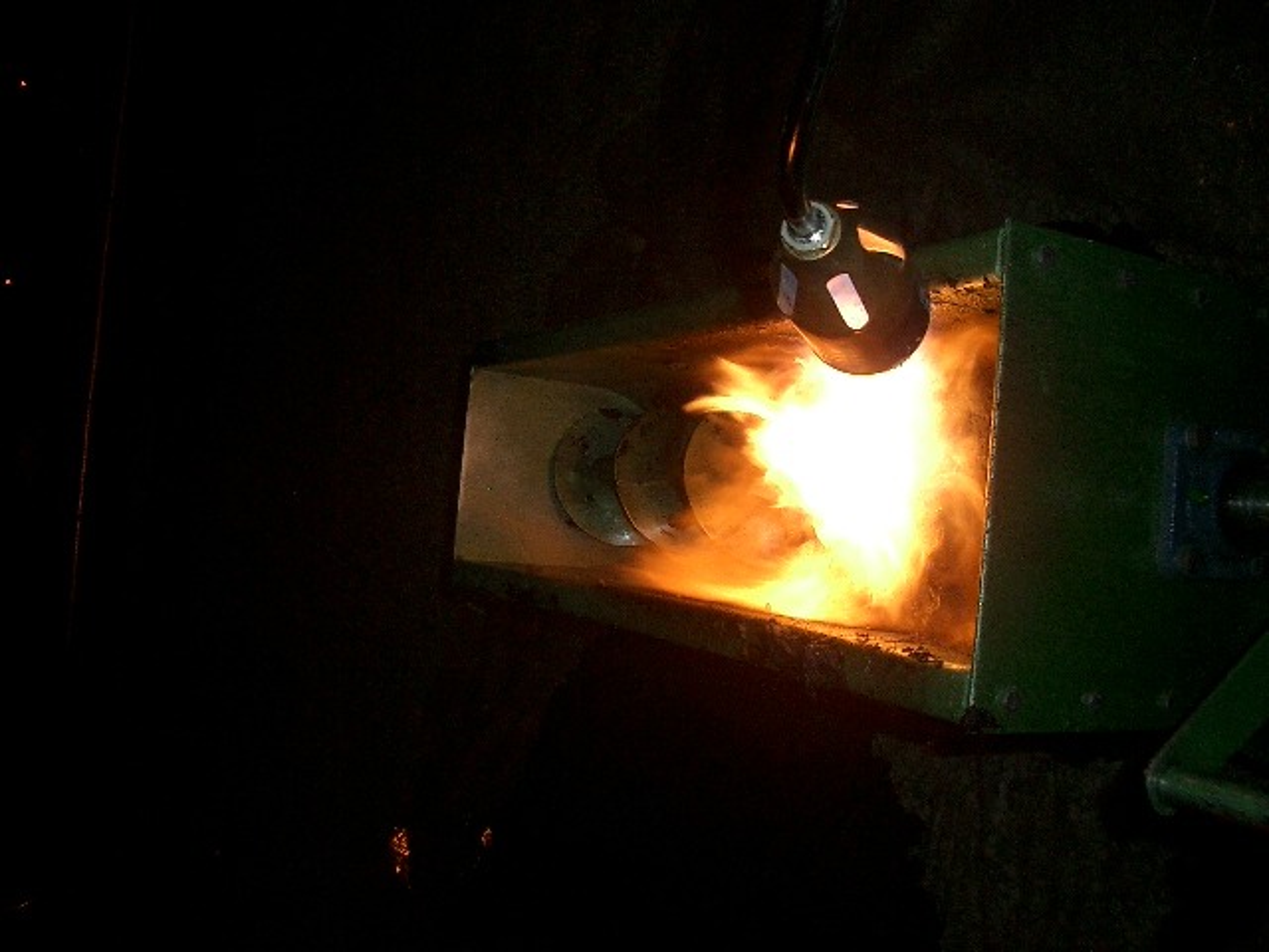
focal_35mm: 35
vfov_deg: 40.7
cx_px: 634
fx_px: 1283
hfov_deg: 52.6
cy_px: 476
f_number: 2.6
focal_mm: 5.8
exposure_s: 1/40
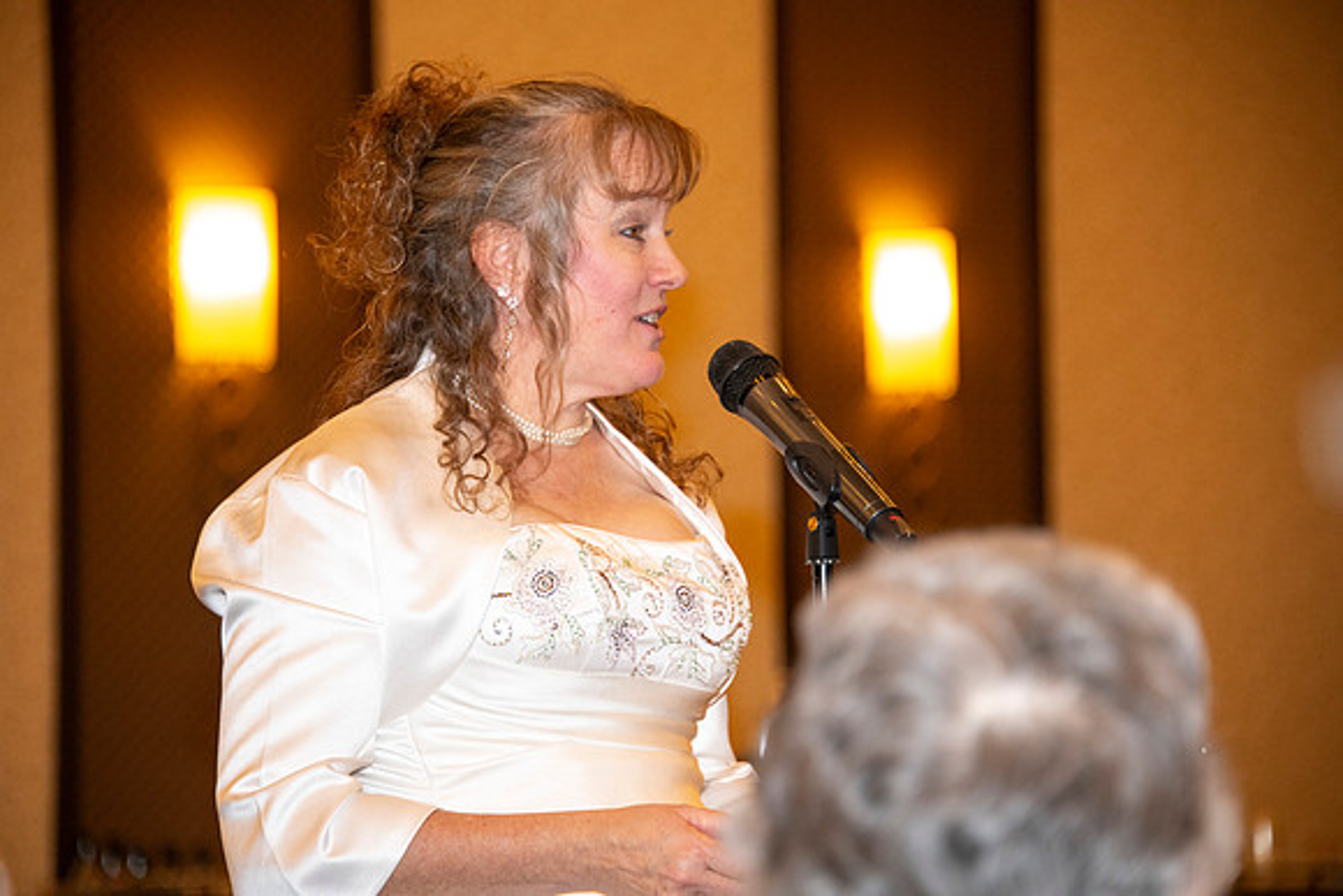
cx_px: 672
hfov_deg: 11.4
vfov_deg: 7.6
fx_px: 6716
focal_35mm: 180
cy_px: 448
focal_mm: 180
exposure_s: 1/60
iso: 2000
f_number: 5.6
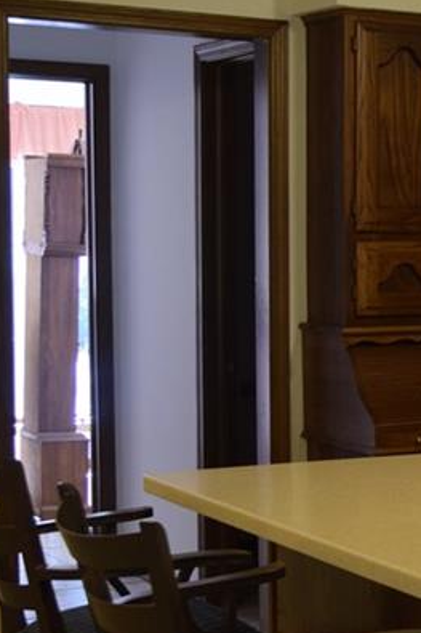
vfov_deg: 20.9
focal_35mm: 97
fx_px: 1708
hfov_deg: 13.0
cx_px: 695
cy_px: 409
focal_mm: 25
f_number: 5
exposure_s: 1/25
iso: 800
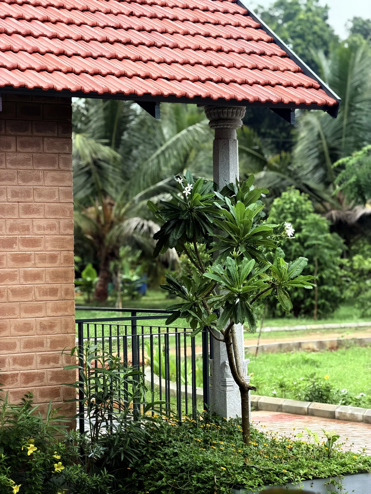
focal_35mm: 100
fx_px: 1429
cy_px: 247
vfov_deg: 19.6
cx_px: 186
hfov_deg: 14.8
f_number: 2.8
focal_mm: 16.89
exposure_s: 1/252
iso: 50
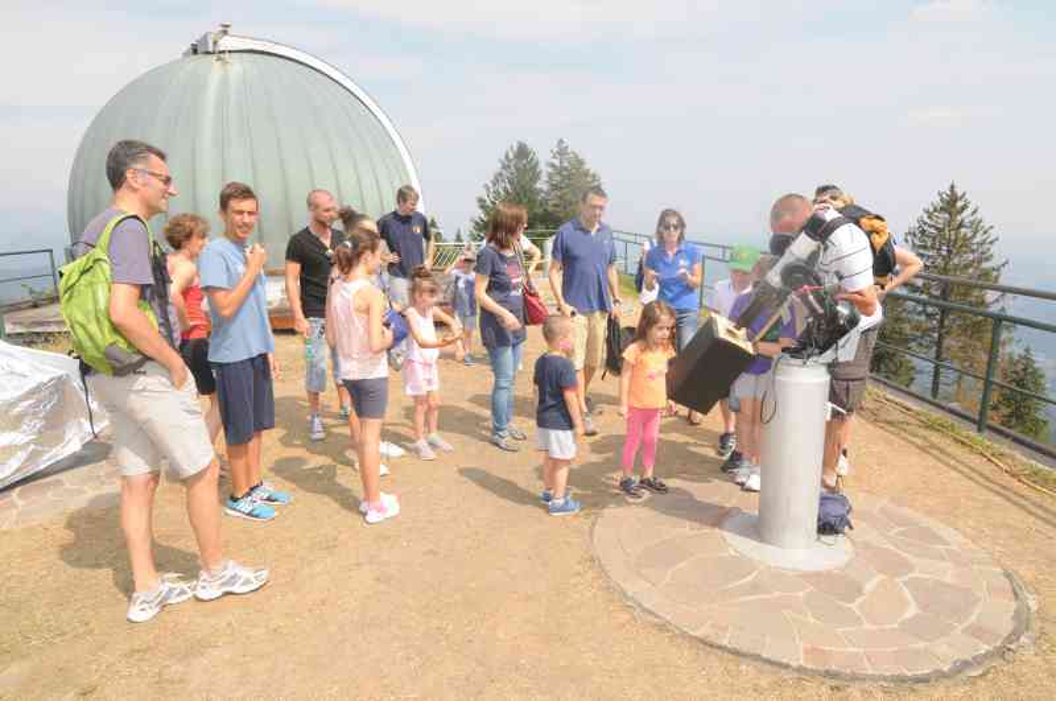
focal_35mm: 21
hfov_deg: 81.3
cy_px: 350
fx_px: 615
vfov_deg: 59.3
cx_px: 528
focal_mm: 14
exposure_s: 1/320
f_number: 8
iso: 200
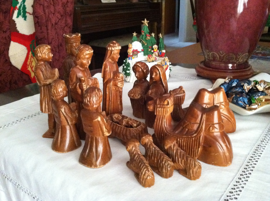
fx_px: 273
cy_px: 100
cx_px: 135
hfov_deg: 52.7
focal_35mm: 35
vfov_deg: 40.6
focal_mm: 3.85
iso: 1000
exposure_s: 1/15
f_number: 2.8
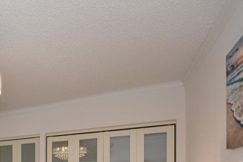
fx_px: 229
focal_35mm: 34
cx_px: -19
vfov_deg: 33.9
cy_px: 177
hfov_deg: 44.0
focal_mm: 10
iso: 200
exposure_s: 1/60
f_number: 5
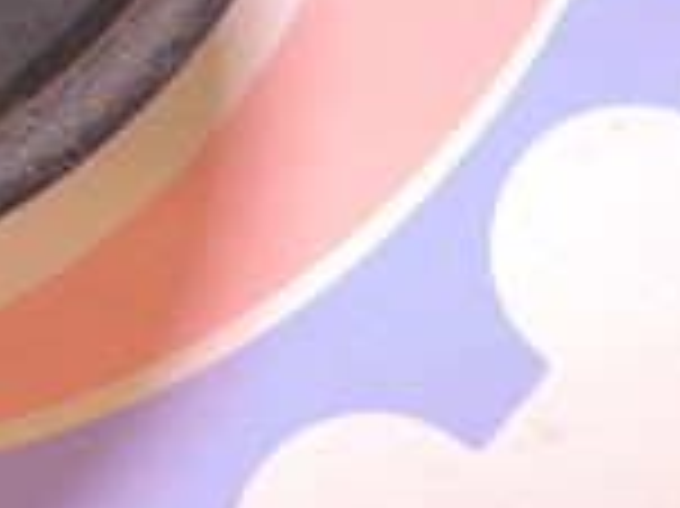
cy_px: -337
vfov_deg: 11.4
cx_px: -369
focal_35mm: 122
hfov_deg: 14.9
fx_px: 2395
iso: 100
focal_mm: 4.3
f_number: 3.3
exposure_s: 1/80
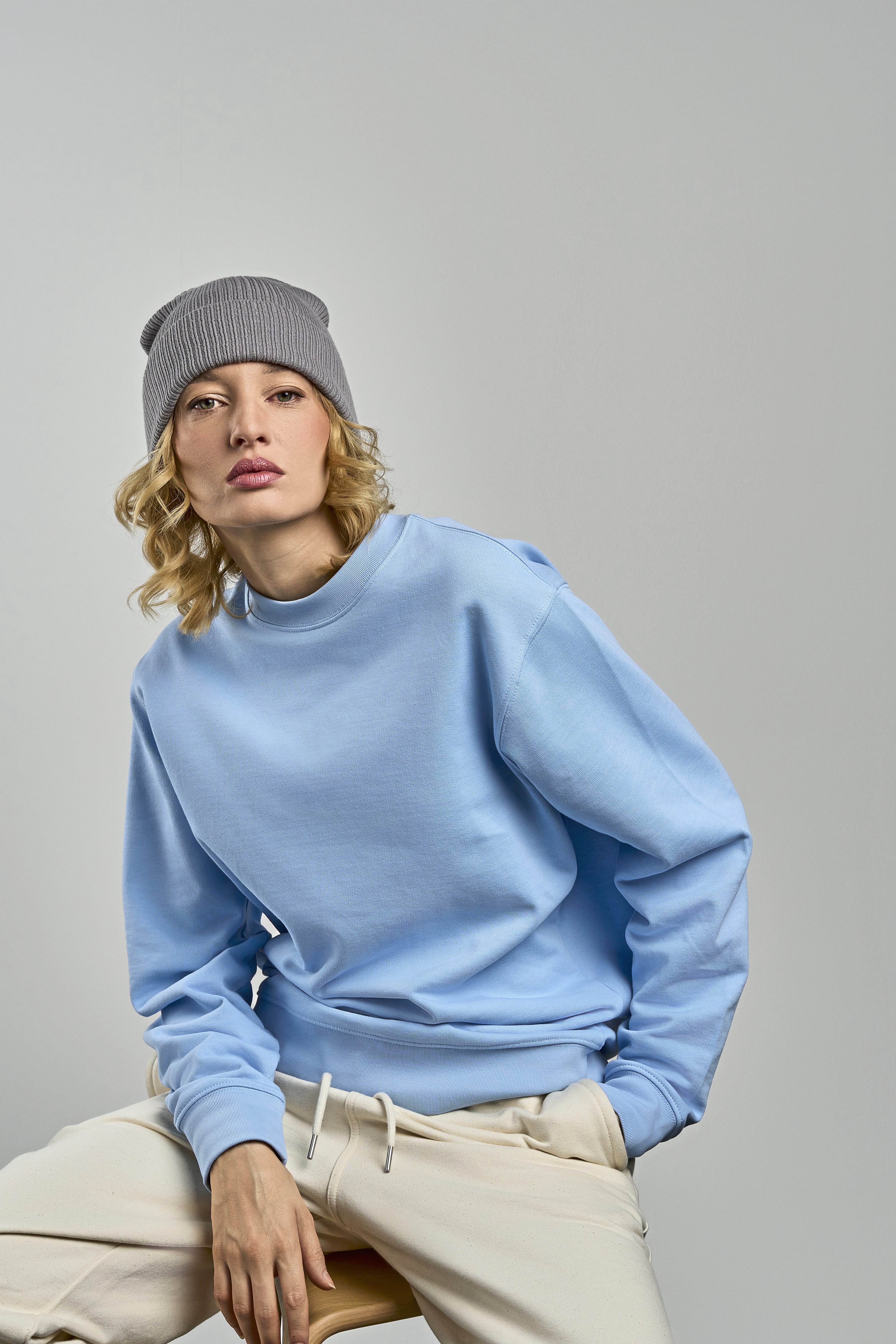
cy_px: 672
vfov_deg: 27.0
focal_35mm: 75
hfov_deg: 18.2
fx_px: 2800
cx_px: 448
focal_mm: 50
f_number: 9
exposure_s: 1/160
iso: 320
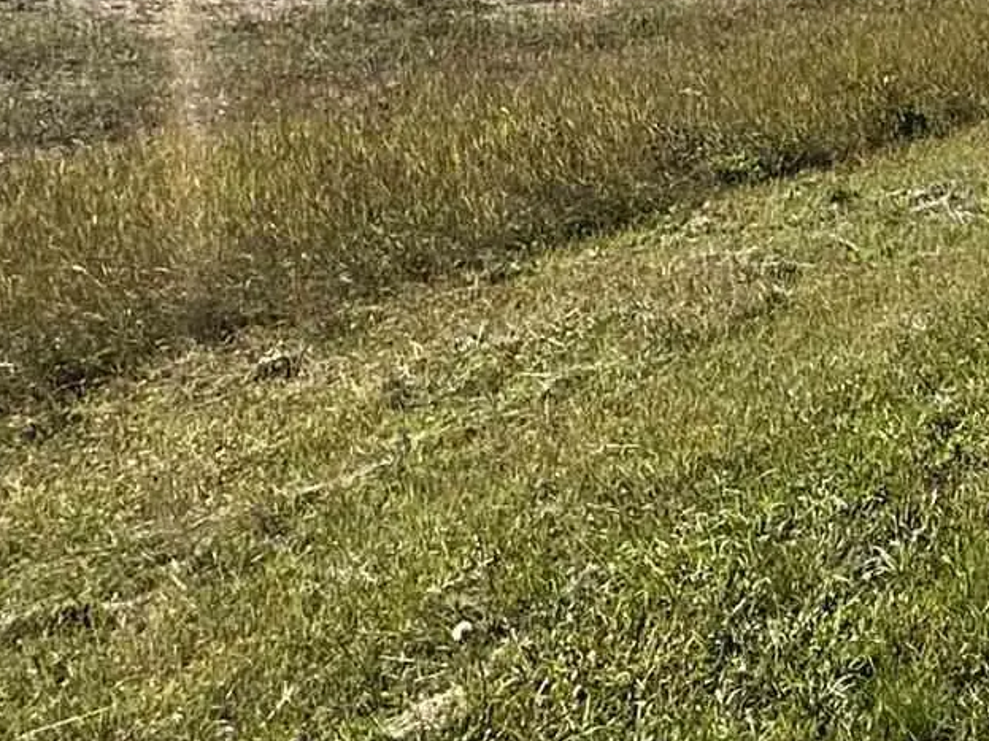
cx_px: 1737
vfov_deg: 18.8
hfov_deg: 20.6
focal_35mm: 69
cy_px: -360
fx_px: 1971
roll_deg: -1.4
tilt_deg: +2.2
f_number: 2.2
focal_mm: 2.22
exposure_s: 1/1689
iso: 40
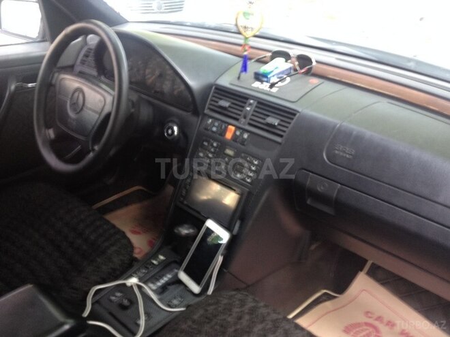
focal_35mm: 35
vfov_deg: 40.7
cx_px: 225
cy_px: 168
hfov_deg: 52.6
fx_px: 455
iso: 100
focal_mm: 4.28
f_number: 2.4
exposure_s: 1/20
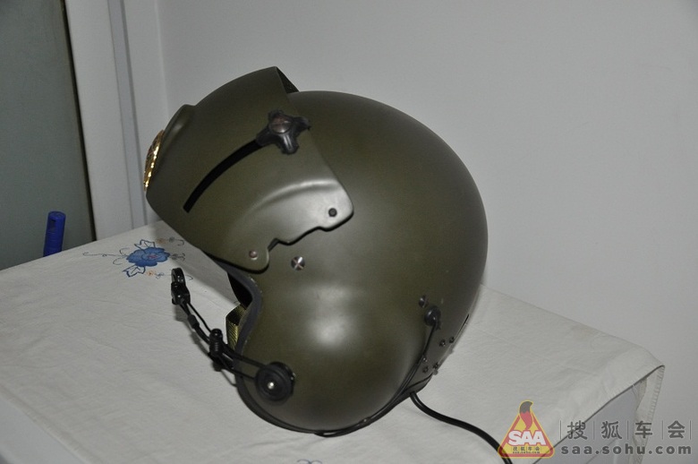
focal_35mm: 45
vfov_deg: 29.8
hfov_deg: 43.7
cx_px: 349
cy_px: 232
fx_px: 871
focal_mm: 30
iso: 800
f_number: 4.2
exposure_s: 1/60
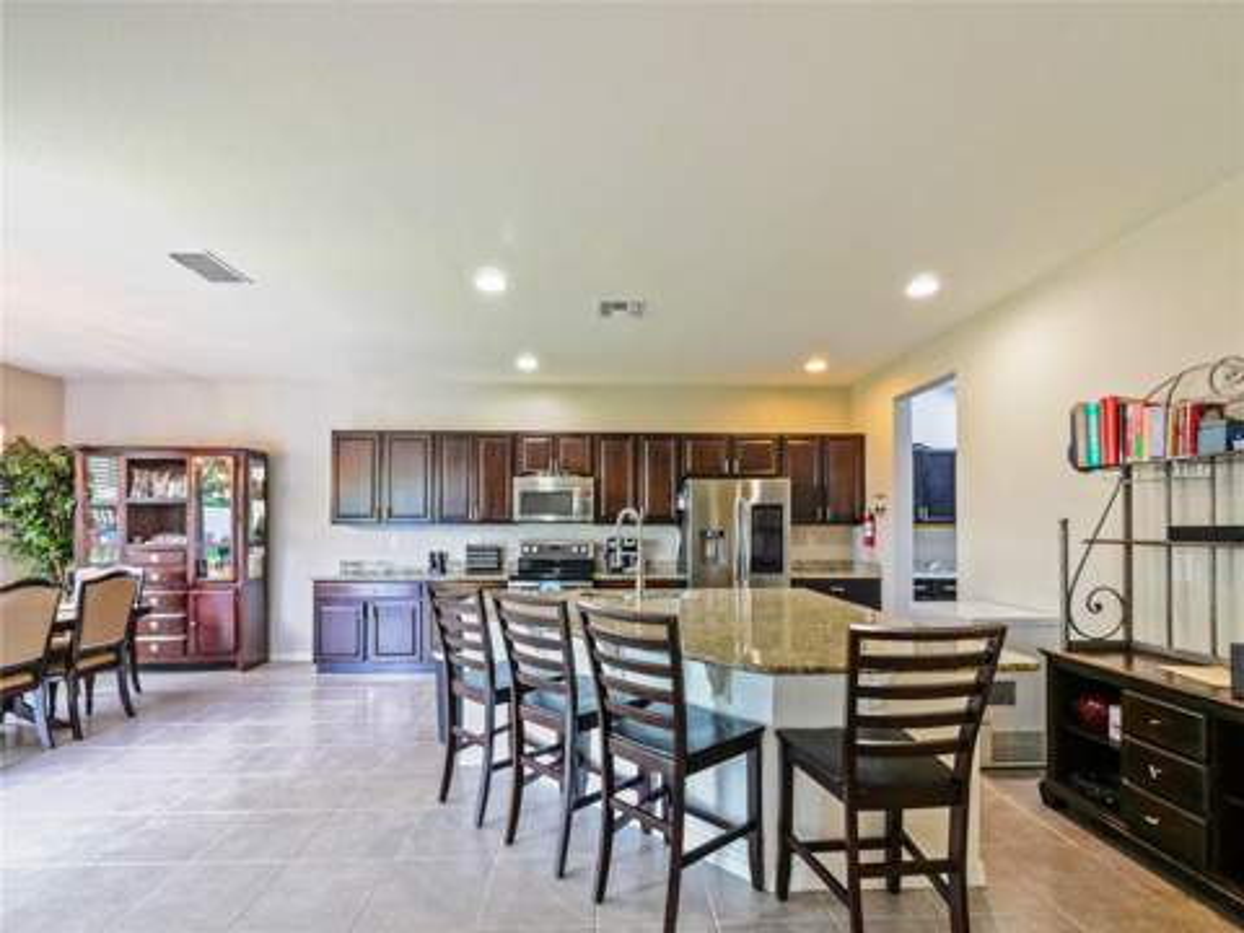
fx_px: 503
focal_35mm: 14
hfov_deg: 102.1
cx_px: 622
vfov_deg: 85.7
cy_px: 466
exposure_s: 1/50
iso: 3200
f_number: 4
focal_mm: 7
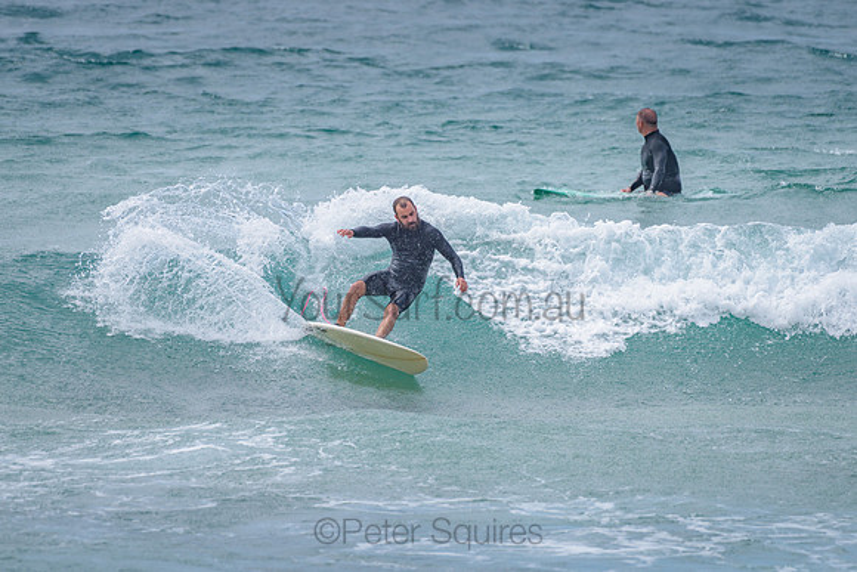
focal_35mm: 613
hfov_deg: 3.4
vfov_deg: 2.2
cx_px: 391
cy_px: 289
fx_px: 14594
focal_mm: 500
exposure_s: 1/1600
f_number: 5.6
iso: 140
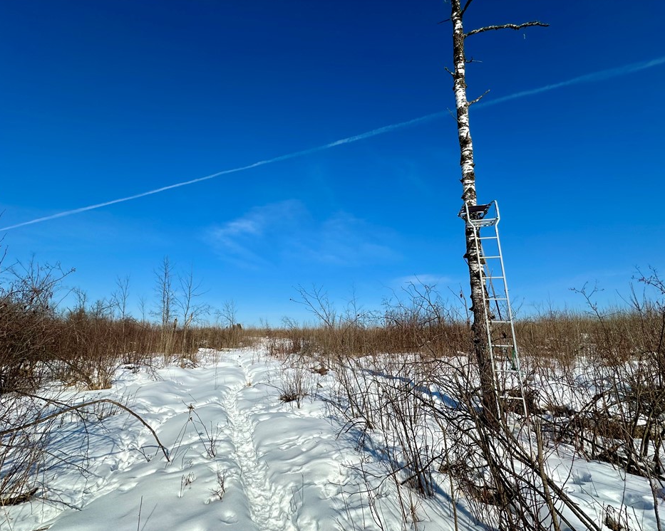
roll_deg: -1.2
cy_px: 266
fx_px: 295
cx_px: 312
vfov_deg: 84.0
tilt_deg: +13.9
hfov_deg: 96.7
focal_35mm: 15
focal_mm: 2.22
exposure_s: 1/3861
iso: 50
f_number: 2.2
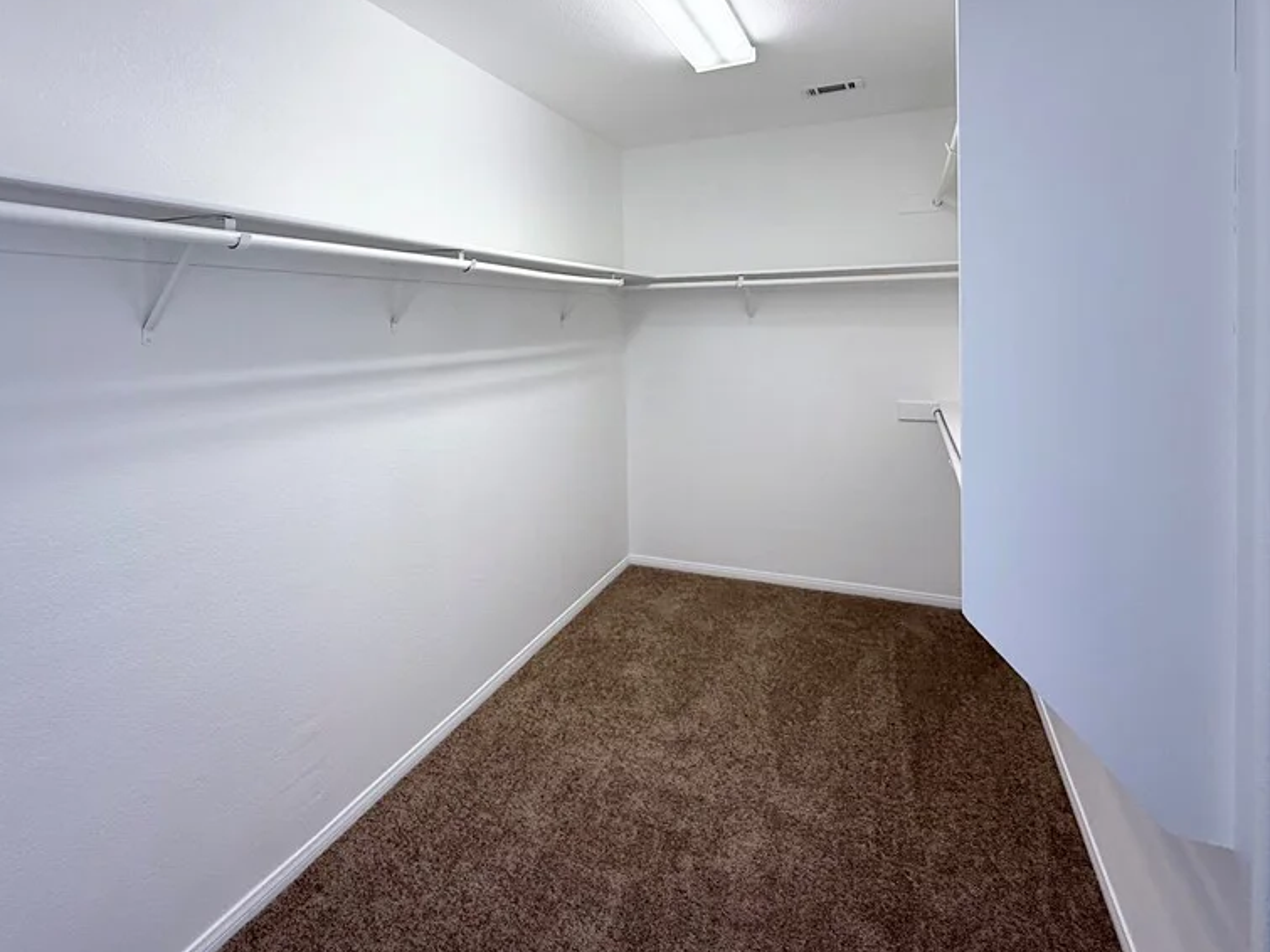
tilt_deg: -1.5
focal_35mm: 19
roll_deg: +1.5
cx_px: 572
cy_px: 345
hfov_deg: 84.4
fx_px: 697
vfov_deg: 67.4
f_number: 2.2
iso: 125
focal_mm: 2.22
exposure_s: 1/120
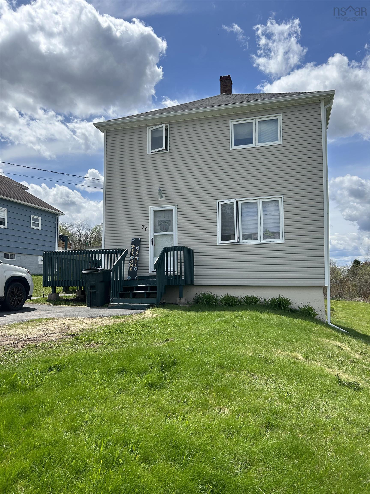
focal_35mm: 26
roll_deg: -1.7
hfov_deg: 53.1
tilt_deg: +7.5
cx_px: 185
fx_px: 371
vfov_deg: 67.3
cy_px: 247
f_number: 1.5
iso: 50
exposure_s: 1/5587
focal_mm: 5.7
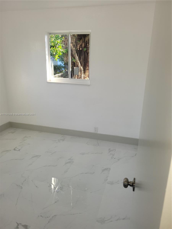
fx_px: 172
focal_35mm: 26
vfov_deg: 67.3
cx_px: 86
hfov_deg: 53.1
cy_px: 114
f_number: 1.8
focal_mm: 5.4
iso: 64
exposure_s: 1/120
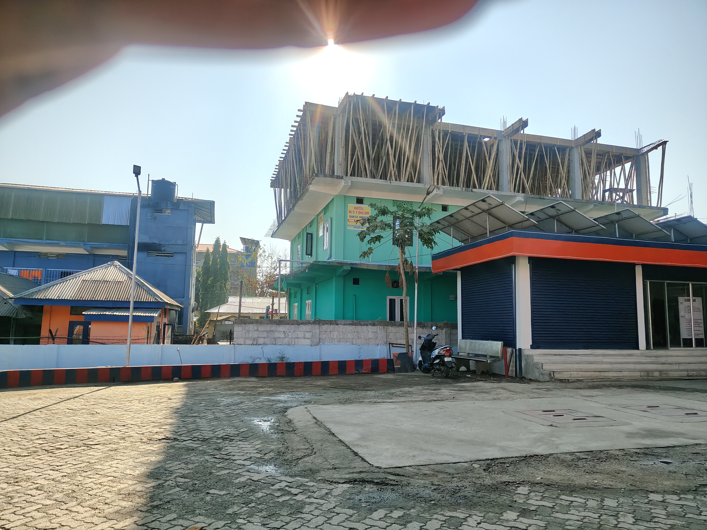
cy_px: 265
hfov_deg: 71.6
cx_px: 354
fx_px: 490
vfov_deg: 56.8
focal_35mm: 24
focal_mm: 5.59
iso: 50
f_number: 1.8
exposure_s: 1/2469
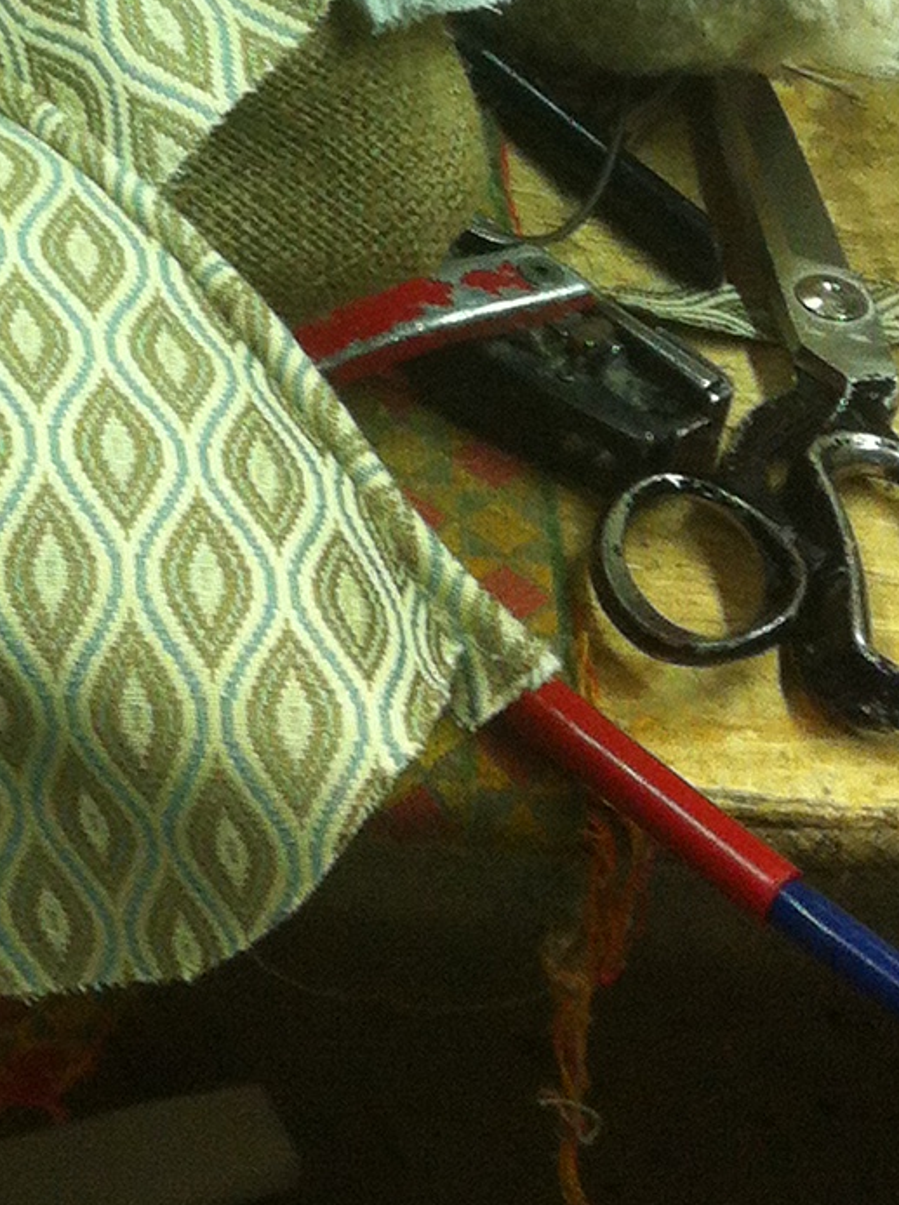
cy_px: -946
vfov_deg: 13.6
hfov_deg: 10.7
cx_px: -598
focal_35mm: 131
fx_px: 4552
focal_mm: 3.85
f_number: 2.8
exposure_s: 1/17
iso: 80
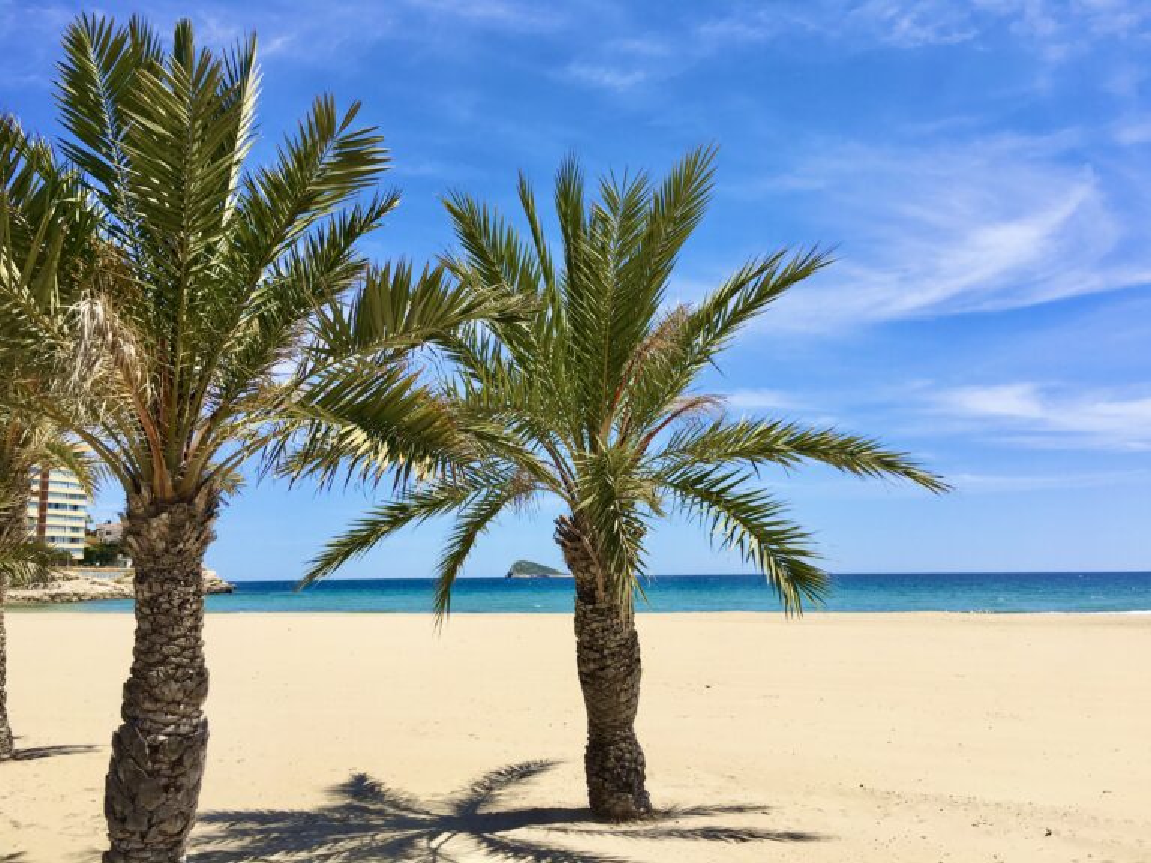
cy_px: 432
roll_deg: +0.8
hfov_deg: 61.7
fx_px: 964
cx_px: 576
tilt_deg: +8.2
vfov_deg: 48.2
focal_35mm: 29
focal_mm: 4.15
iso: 25
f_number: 2.2
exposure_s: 1/2262
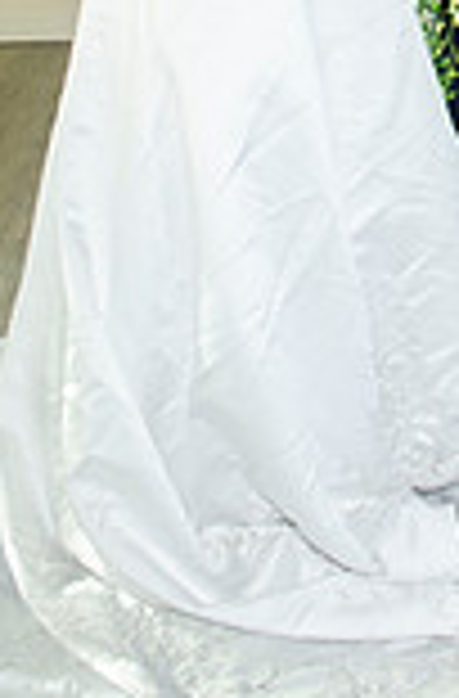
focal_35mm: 96
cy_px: -117
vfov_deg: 20.1
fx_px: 1853
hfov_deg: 13.8
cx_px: 522
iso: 400
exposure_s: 1/80
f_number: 5.6
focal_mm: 22
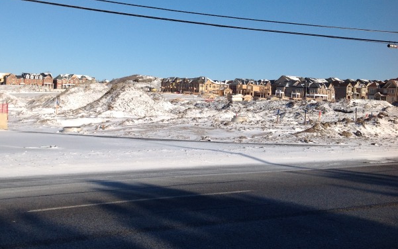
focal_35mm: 45
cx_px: 157
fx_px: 488
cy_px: 100
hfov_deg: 44.1
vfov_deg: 28.5
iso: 80
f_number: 2.4
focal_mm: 4.28
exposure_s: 1/3030
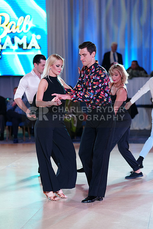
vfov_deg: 18.1
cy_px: 114
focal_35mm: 113
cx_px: 76
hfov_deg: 12.1
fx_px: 720
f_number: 2.8
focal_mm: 113
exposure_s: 1/500
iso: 1600
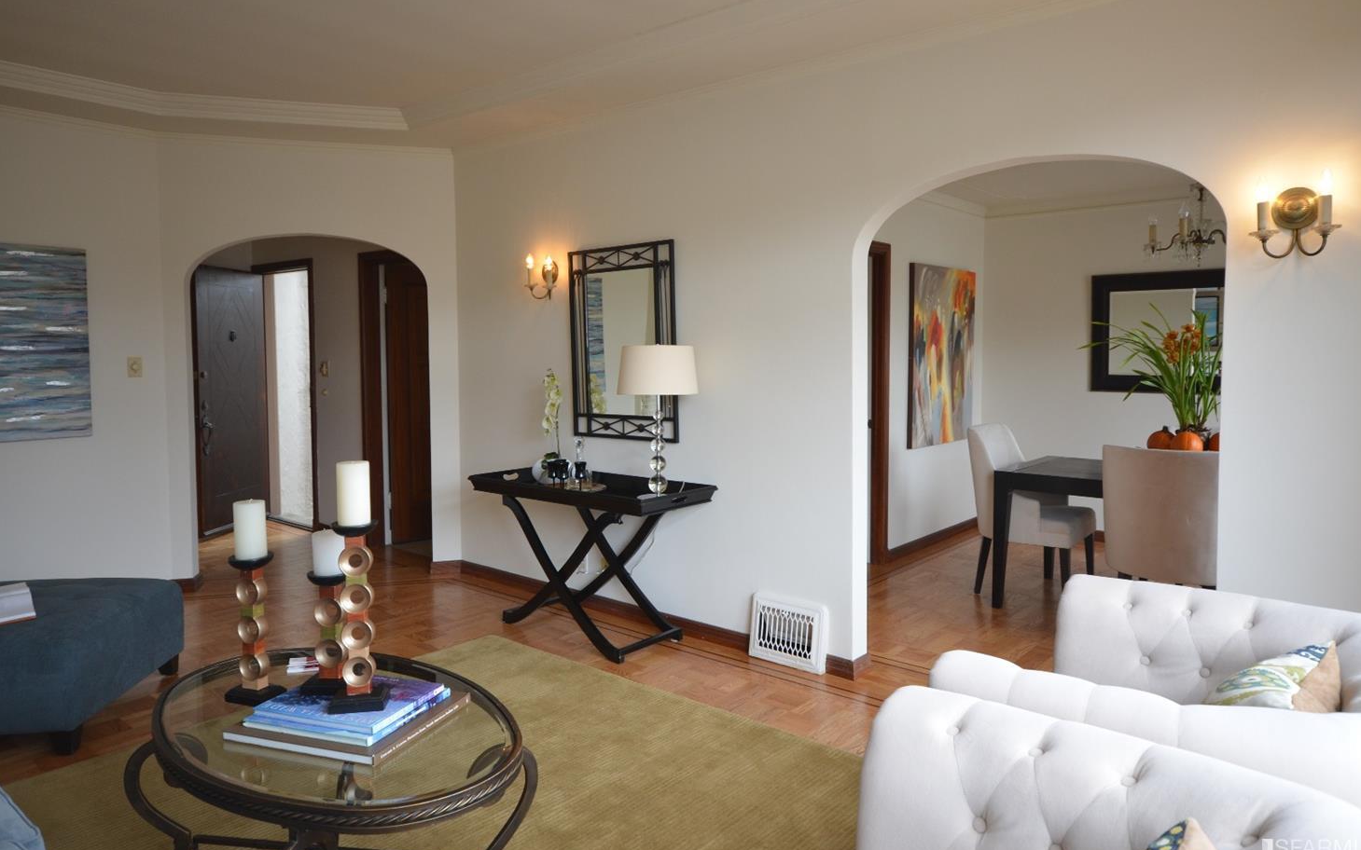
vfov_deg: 51.9
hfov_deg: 75.9
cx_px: 684
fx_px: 873
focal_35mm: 24
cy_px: 400
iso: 400
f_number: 5
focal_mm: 15
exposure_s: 1/80
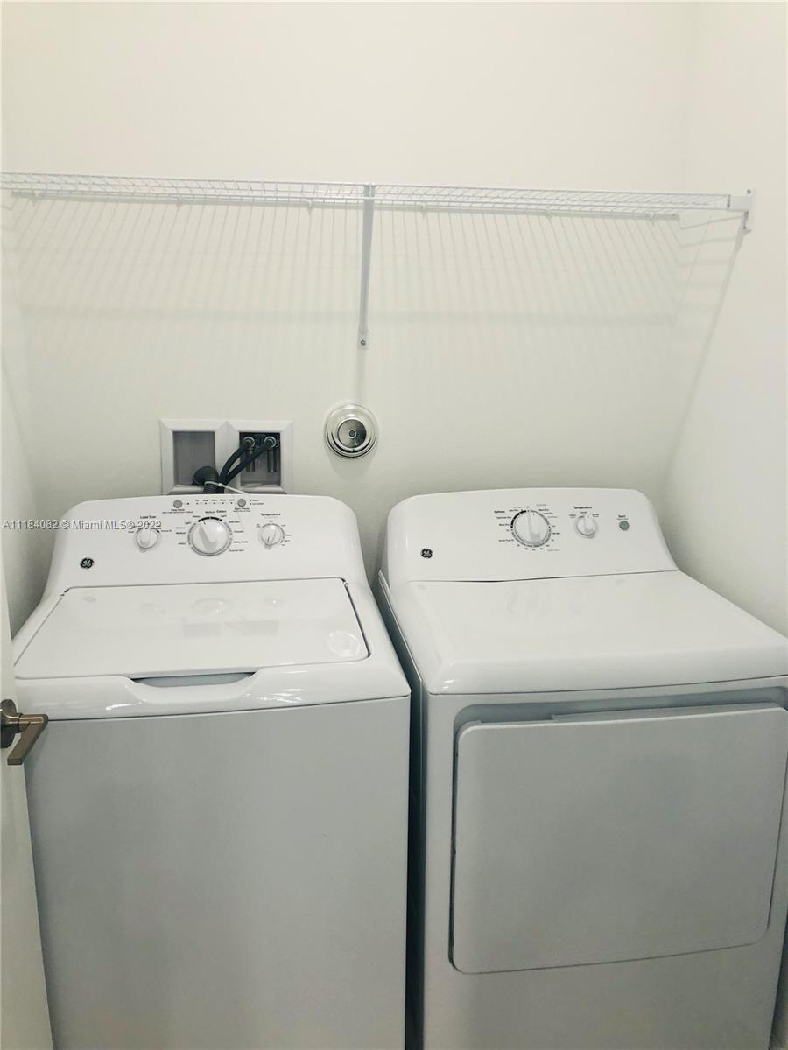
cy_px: 525
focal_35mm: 28
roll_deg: +0.0
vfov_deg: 63.4
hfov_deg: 49.7
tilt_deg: -13.4
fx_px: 850
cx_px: 394
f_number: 1.8
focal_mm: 4
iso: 25
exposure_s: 1/30
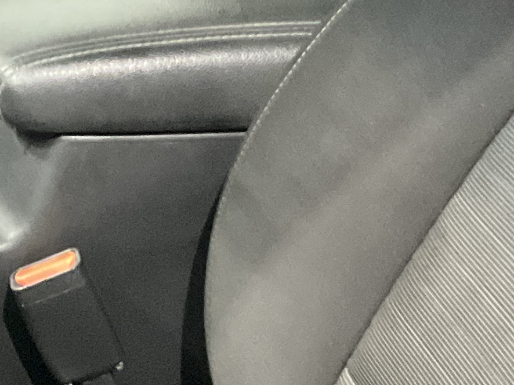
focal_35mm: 132
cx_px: -79
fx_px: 1959
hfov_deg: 14.5
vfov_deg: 11.2
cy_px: 101
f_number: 1.8
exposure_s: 1/24
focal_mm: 3
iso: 500
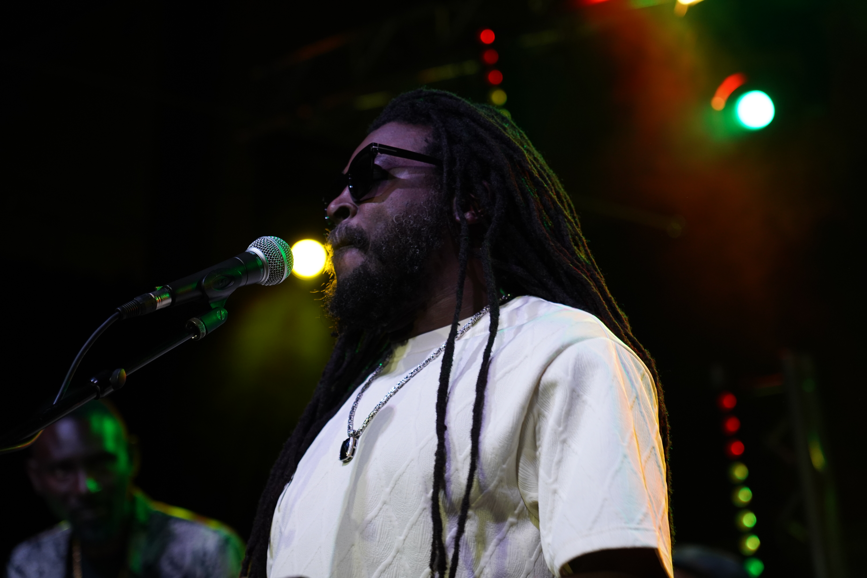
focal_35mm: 105
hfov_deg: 19.5
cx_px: 434
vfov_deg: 13.0
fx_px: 2529
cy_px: 289
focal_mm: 105
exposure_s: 1/160
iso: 2000
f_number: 4
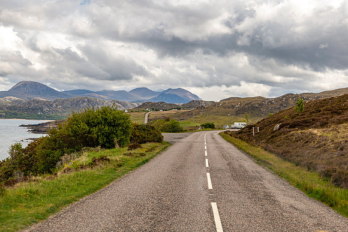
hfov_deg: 35.6
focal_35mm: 56
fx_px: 541
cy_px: 116
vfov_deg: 24.2
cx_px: 174
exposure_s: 1/200
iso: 125
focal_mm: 20.43
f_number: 7.1
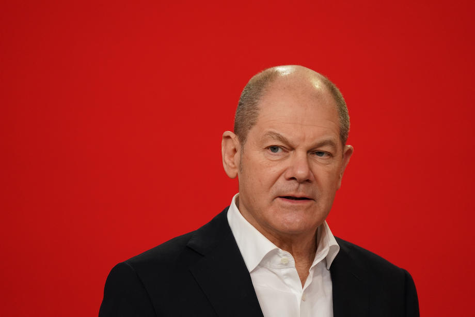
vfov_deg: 2.3
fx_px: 7915
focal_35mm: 600
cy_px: 158
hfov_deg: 3.4
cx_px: 238
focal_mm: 600
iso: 3200
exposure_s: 1/400
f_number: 6.3
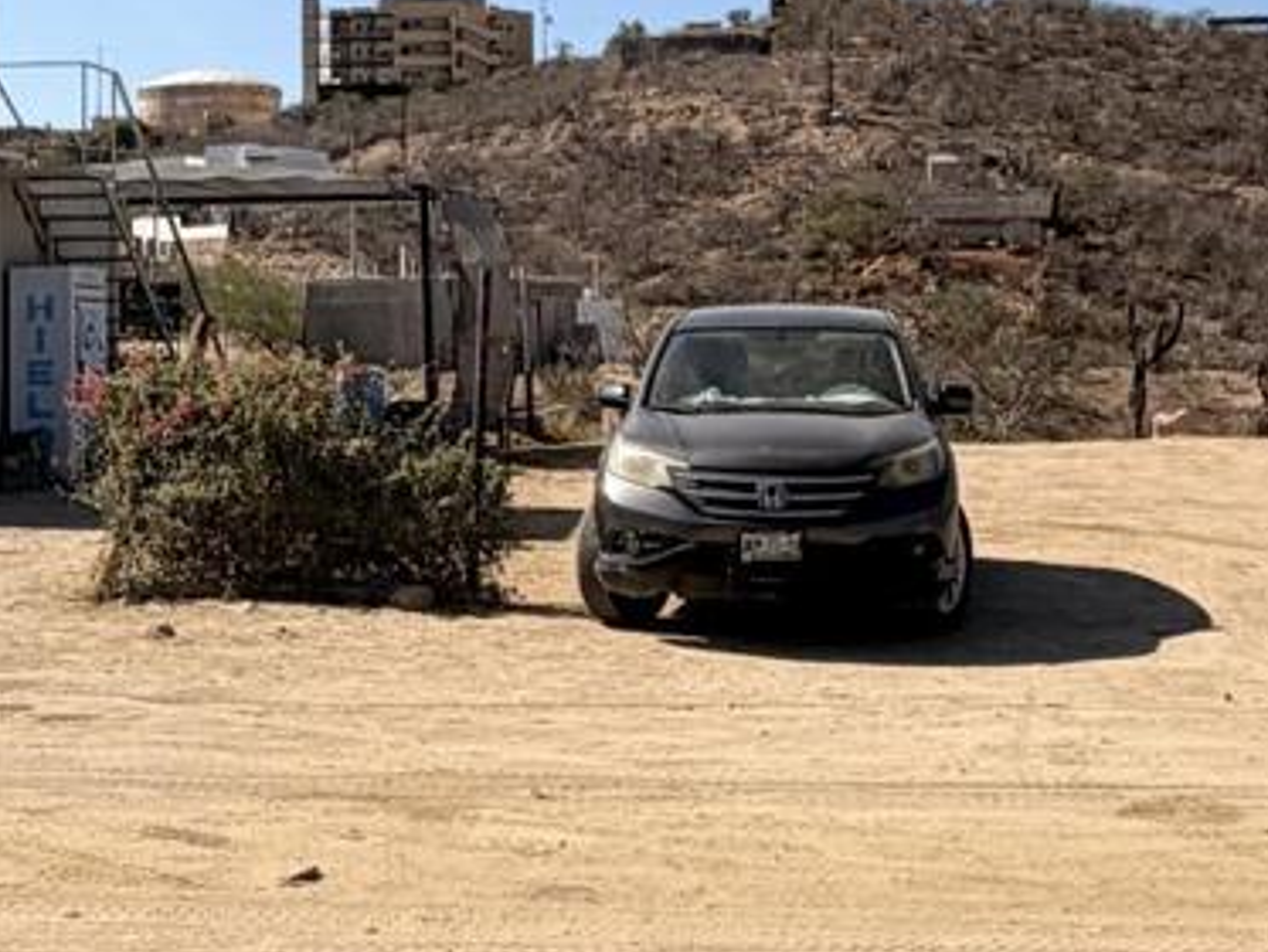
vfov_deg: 20.2
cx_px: 585
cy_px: 201
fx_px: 2638
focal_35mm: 72
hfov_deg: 27.0
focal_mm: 2.22
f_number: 2.2
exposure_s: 1/1497
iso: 20
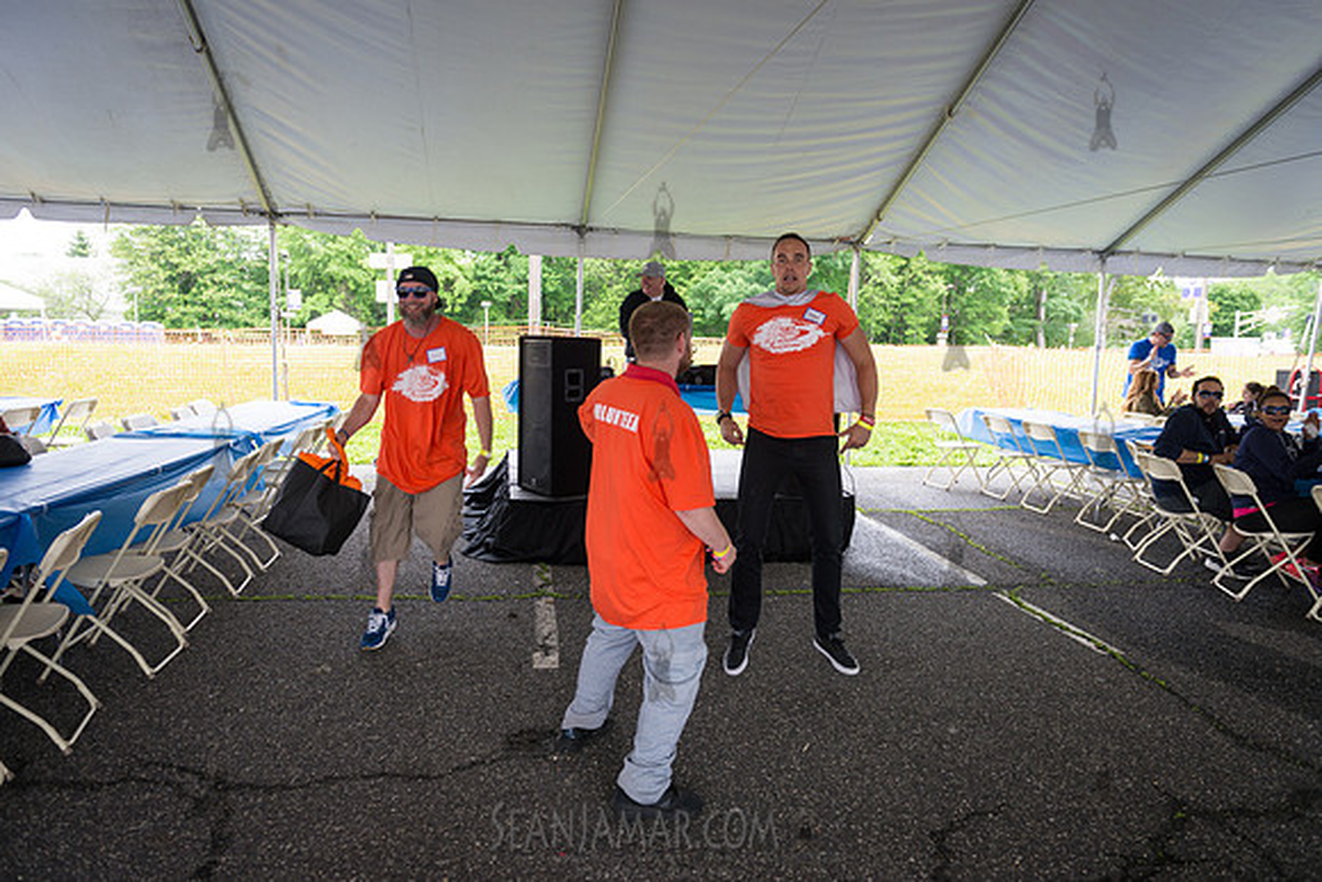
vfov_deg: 53.2
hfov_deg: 73.7
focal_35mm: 24
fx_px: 881
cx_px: 661
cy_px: 441
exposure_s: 1/250
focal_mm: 24
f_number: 4
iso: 200
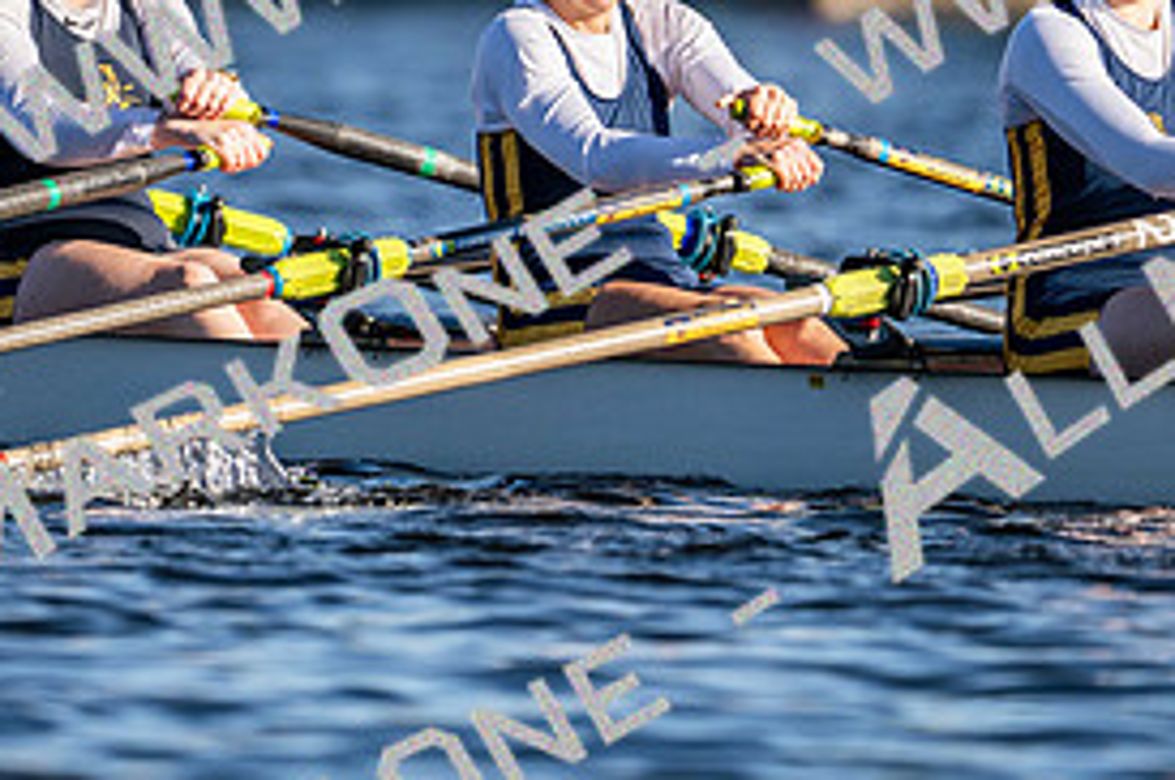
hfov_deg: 2.4
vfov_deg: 1.6
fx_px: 27612
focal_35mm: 847
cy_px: 176
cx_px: 502
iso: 280
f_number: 4.5
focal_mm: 400
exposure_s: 1/2500
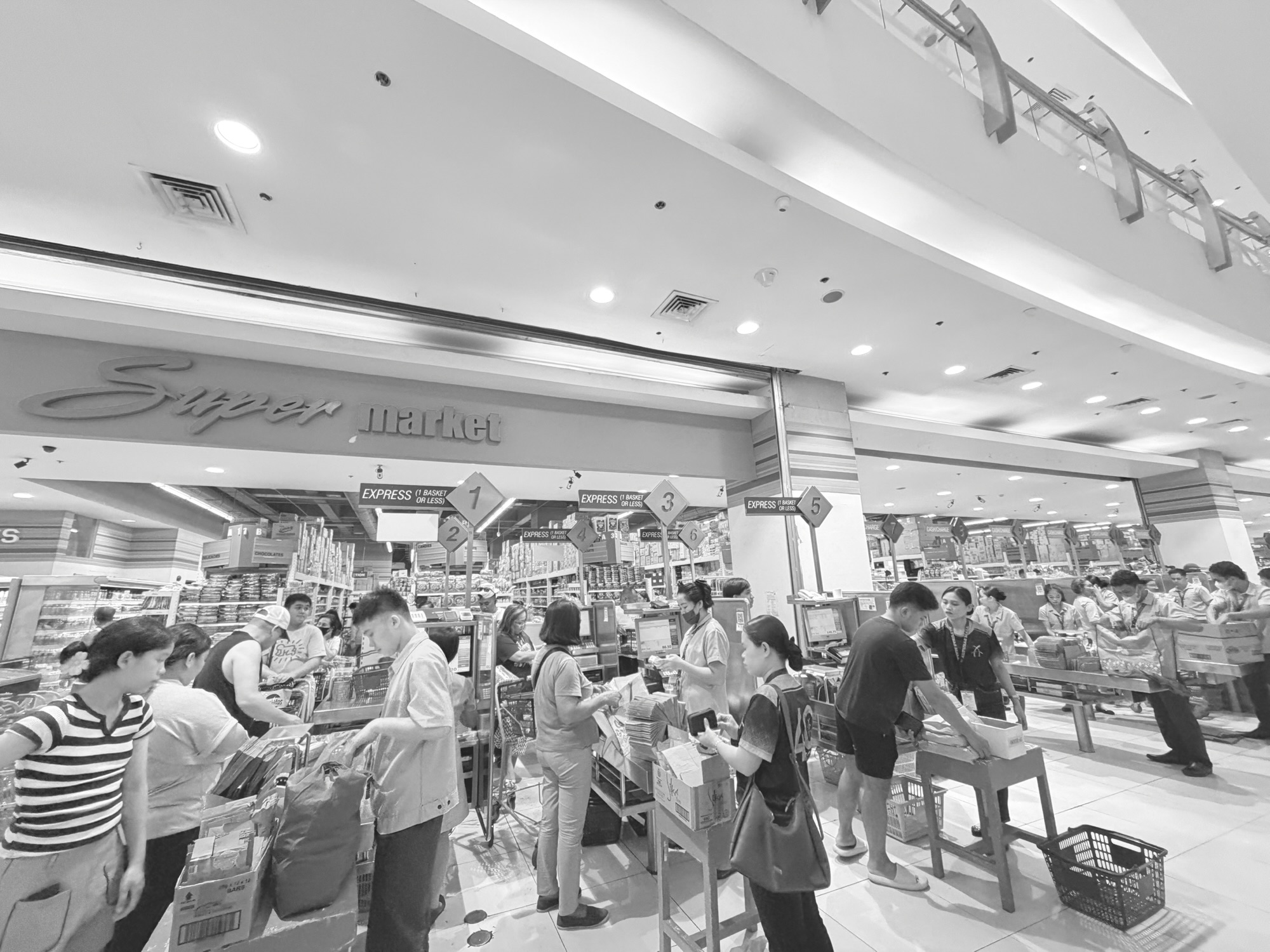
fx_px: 514
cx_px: 635
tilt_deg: +12.1
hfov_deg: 102.1
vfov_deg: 85.7
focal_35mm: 14
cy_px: 476
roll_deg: +2.2
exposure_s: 1/120
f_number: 2.2
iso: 320
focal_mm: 2.22
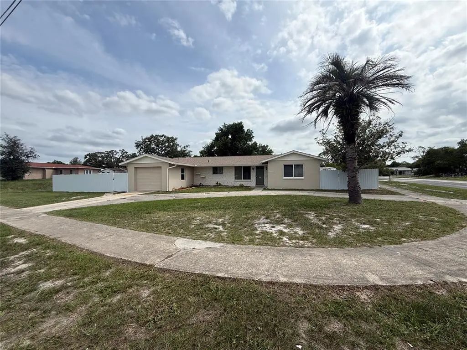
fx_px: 189
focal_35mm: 14
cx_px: 234
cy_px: 175
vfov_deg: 85.7
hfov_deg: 102.1
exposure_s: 1/3891
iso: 50
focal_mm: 2.22
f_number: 2.2
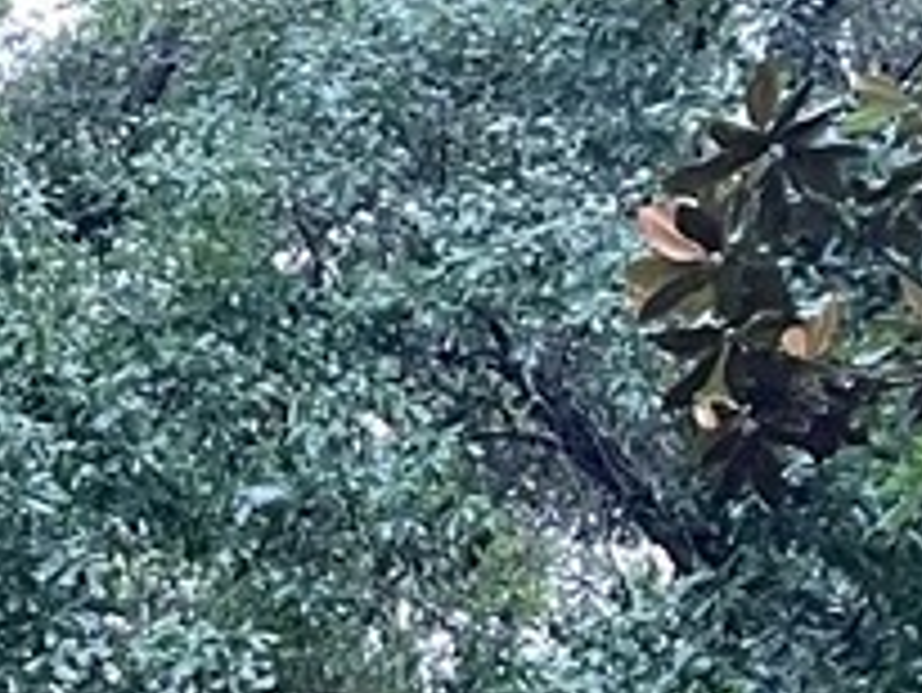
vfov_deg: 6.9
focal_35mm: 203
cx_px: -1349
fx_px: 5410
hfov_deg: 8.8
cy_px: 1714
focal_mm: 5.1
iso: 125
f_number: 1.6
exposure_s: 1/85
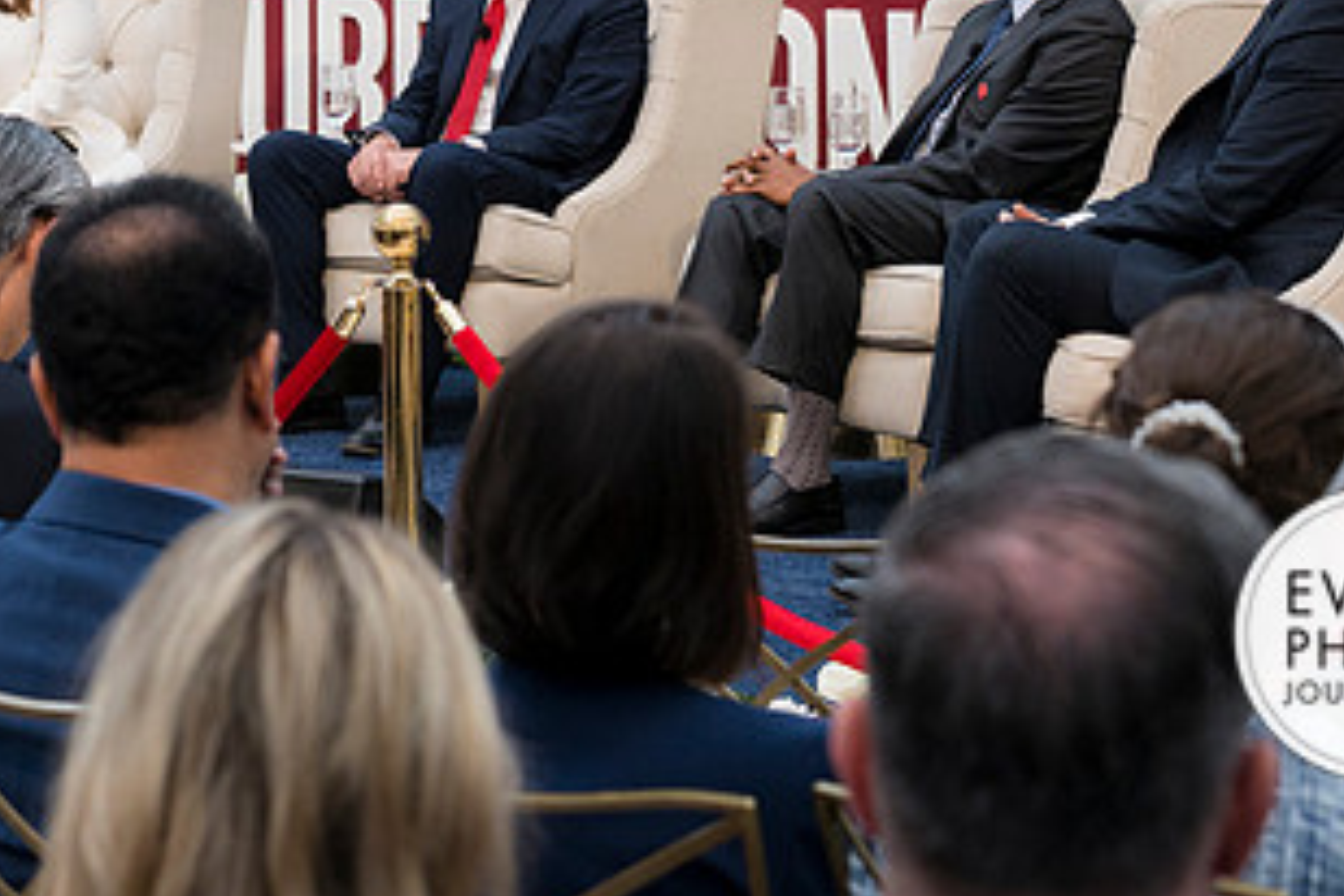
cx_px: 413
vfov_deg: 10.1
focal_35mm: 135
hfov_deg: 15.2
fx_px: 5040
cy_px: 83
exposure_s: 1/160
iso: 360
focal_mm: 48
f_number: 4
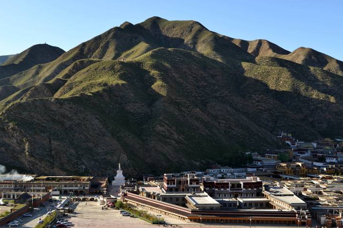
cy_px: 114
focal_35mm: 49
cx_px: 172
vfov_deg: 27.5
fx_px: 467
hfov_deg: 40.3
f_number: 7.1
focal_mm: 32
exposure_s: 1/200
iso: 200
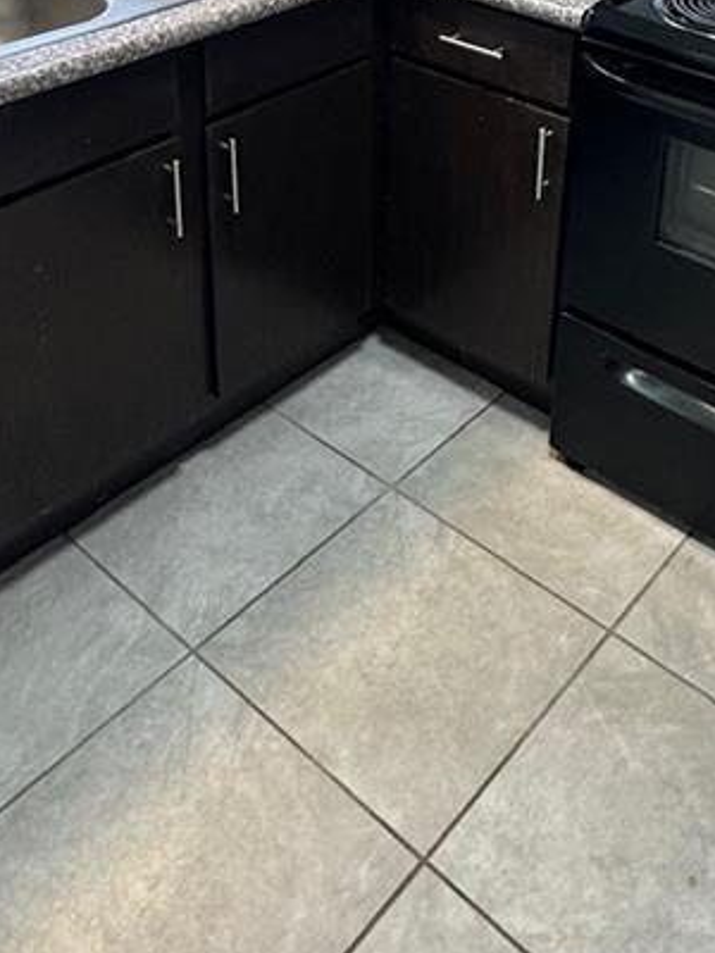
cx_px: 400
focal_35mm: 42
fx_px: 1157
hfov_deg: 34.3
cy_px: 2
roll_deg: -1.9
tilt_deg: -18.5
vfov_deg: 39.5
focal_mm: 2.22
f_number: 2.2
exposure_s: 1/60
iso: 200
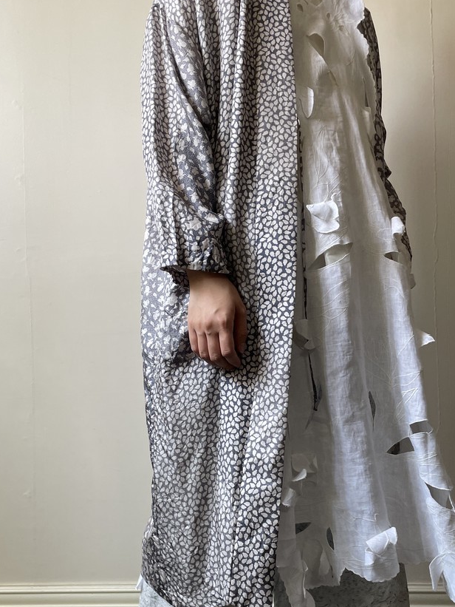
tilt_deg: +0.3
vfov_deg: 48.4
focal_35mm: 38
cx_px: 191
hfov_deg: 37.6
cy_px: 385
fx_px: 666
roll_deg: +1.2
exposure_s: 1/121
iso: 64
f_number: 1.6
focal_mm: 4.2
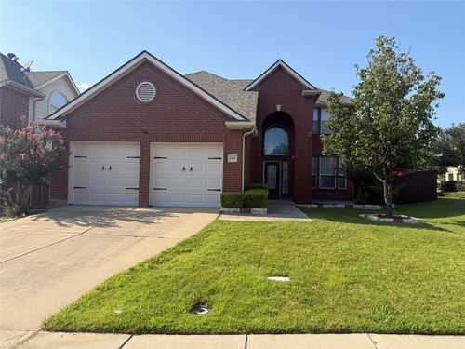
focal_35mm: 24
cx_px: 232
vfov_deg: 56.8
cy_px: 174
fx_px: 322
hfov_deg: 71.6
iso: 80
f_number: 1.78
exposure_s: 1/2611
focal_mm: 6.76
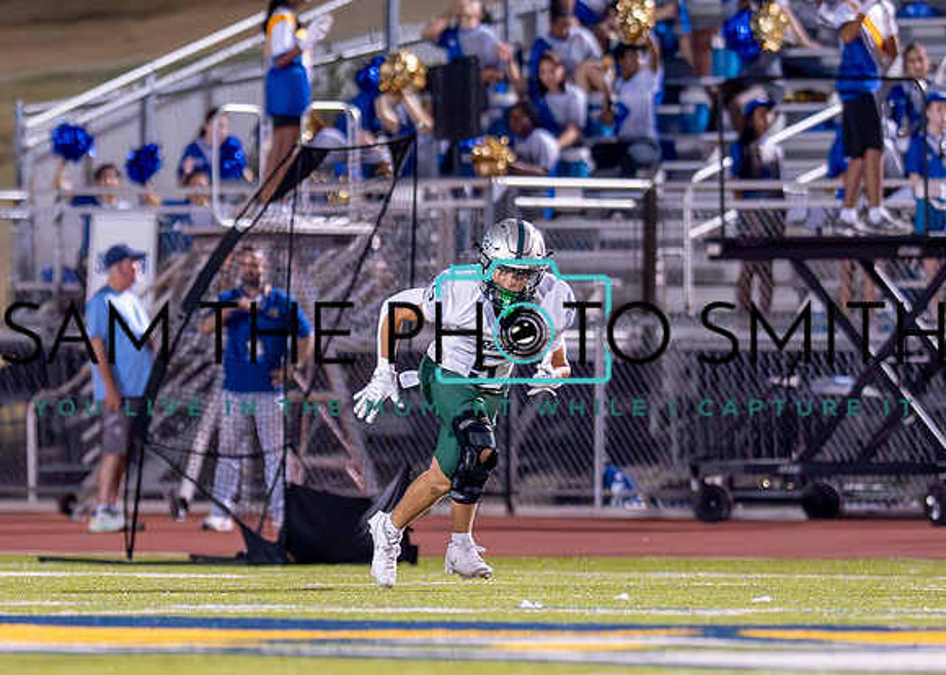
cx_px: 378
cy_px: 466
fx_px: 14622
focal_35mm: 544
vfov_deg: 2.6
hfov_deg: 3.7
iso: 2500
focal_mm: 135
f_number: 1.8
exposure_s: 1/1000
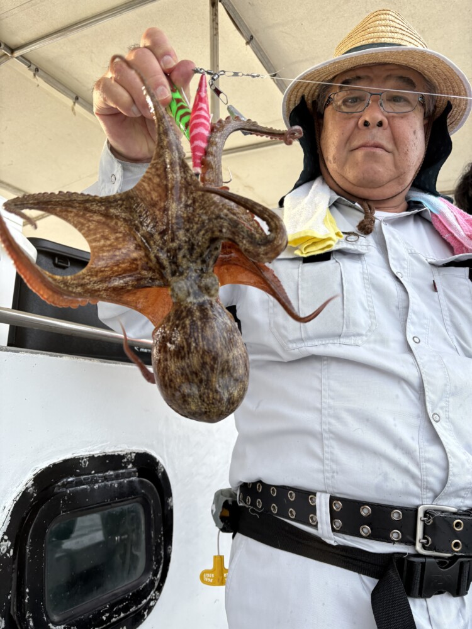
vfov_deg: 67.3
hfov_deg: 53.1
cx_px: 236
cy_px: 314
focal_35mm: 26
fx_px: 473
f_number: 1.6
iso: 64
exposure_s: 1/539
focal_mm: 5.96
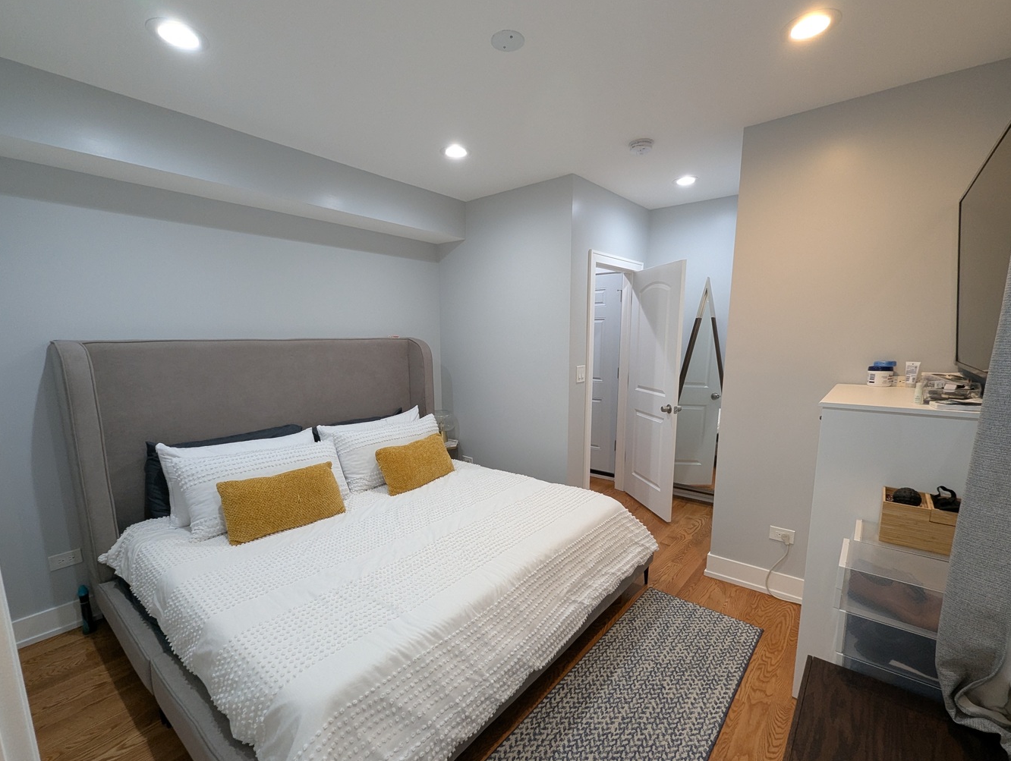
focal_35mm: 14
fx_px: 409
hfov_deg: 102.0
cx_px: 506
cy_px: 403
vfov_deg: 85.7
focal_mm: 1.95
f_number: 2.2
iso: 96
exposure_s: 1/30
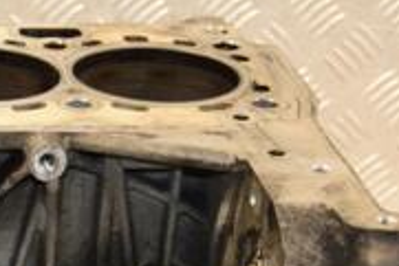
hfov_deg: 11.8
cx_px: -123
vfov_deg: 8.0
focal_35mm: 169
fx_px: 1875
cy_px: 383
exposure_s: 1/100
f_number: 5
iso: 800
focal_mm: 34
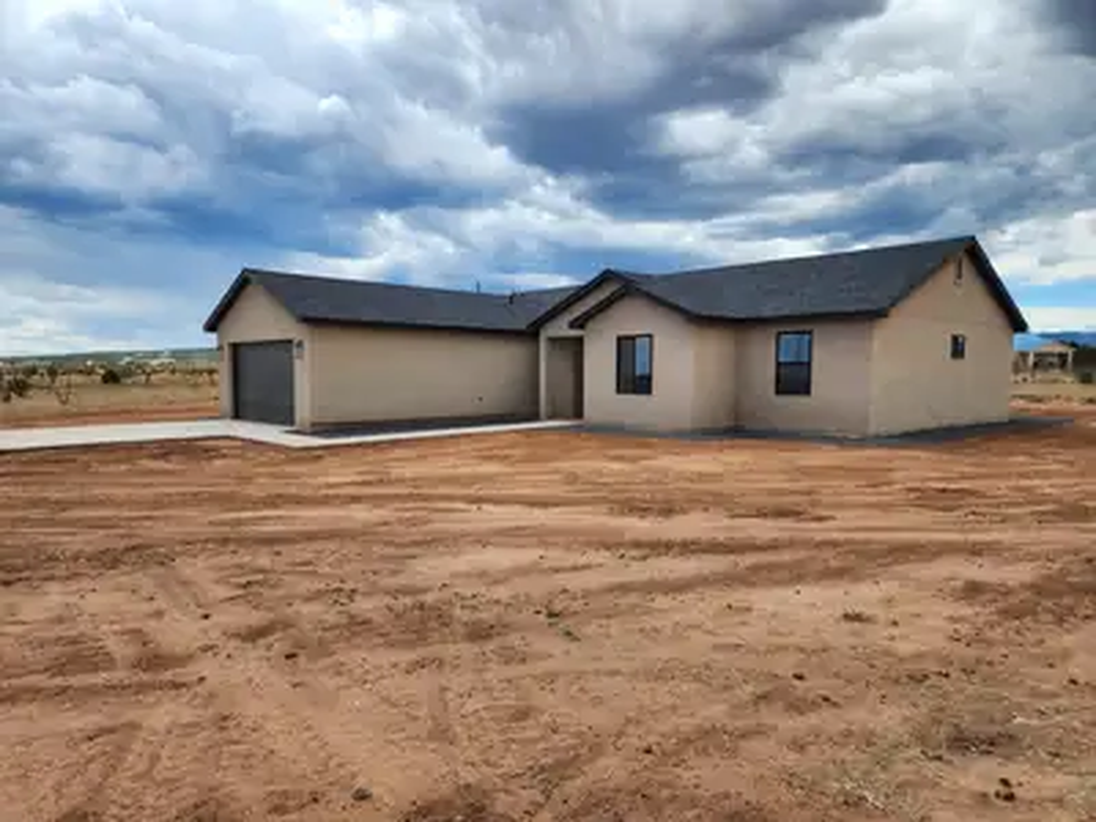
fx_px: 728
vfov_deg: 58.9
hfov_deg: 73.9
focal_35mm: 23
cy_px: 411
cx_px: 548
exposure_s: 1/883
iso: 12
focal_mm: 6.4
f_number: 1.8
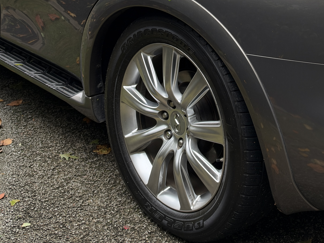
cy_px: -79
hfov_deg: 27.6
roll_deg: -1.2
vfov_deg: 19.3
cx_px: 210
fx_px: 655
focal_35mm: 70
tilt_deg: -12.1
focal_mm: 6.93
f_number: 1.8
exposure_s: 1/121
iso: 80
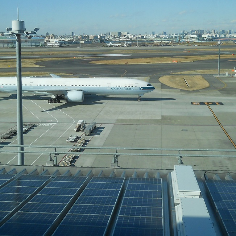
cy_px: 109
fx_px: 440
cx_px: 110
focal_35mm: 57
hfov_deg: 30.0
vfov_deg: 30.0
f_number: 5.5
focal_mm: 6.72
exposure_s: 1/320
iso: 80
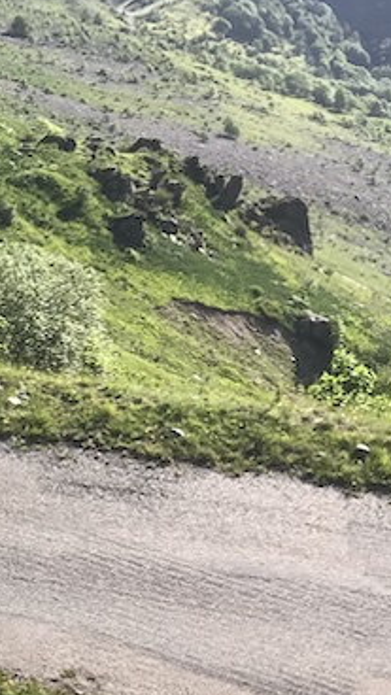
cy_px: 349
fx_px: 1530
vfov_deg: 25.6
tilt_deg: -26.4
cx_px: -272
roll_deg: +6.0
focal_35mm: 83
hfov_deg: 13.3
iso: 20
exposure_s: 1/1030
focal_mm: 3.99
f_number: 1.8
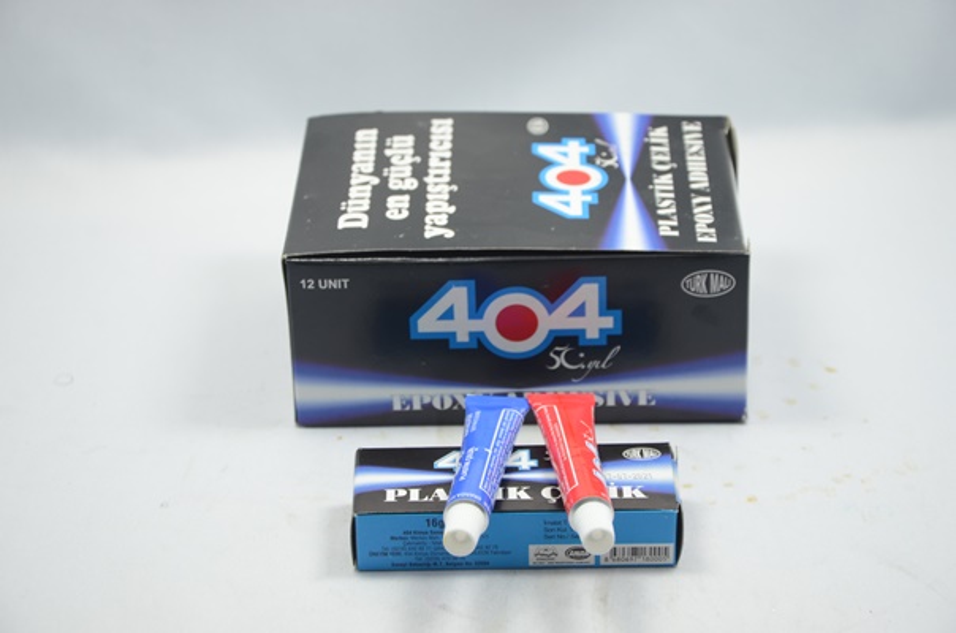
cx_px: 478
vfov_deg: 13.8
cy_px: 316
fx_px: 2623
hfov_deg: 20.7
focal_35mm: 99
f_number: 7.1
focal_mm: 66
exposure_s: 1/40
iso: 160
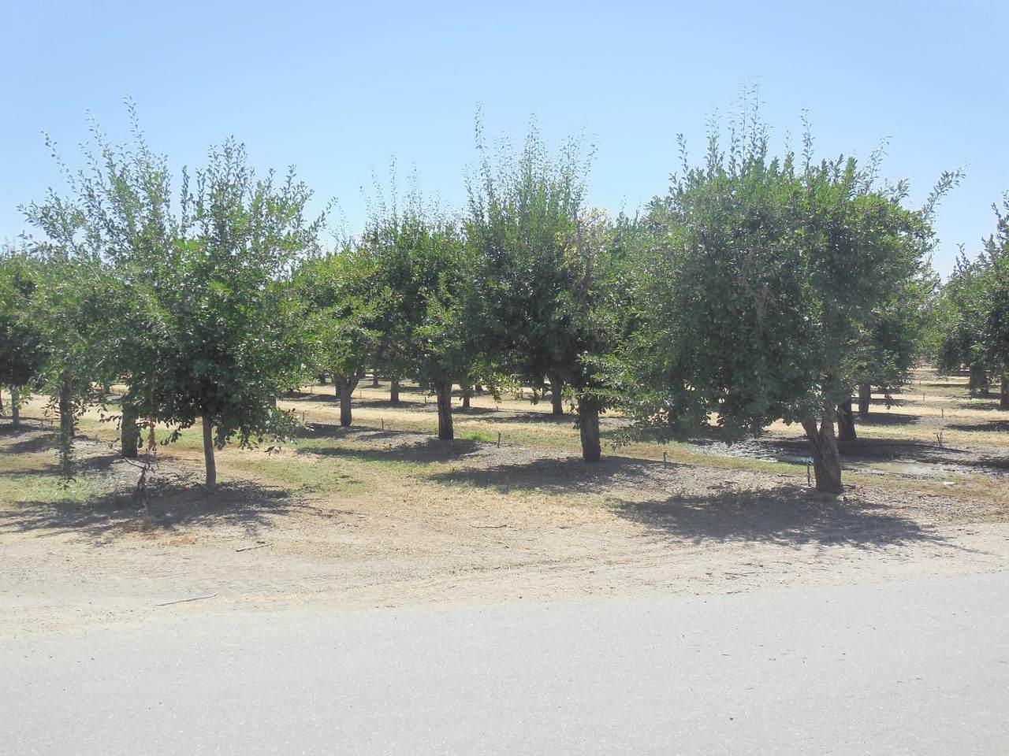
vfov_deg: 36.0
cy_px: 378
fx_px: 1166
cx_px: 504
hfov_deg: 46.8
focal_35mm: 40
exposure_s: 1/800
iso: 125
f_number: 3.6
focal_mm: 7.1
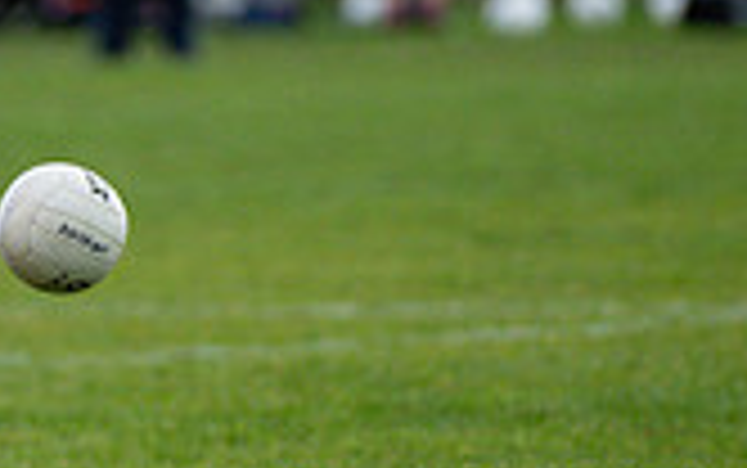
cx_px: -320
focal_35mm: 890
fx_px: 18131
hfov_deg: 2.4
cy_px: 70
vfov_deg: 1.5
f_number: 2.8
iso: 2500
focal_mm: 250
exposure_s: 1/640
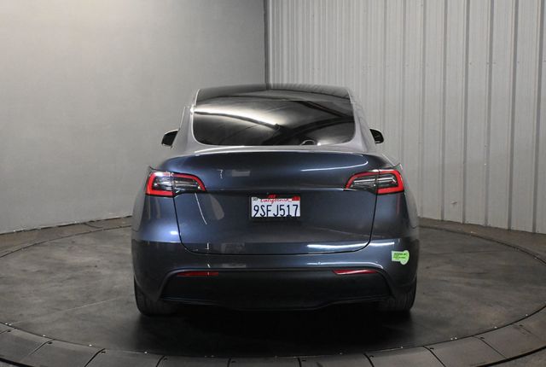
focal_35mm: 45
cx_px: 273
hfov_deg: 43.5
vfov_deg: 30.0
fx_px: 684
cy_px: 184
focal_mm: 30
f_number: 4.8
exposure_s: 1/60
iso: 6400
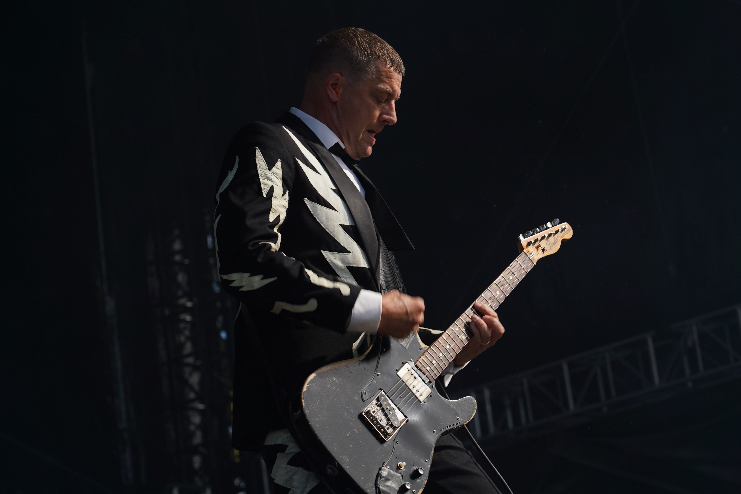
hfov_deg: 19.5
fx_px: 2161
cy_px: 247
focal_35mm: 105
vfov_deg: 13.0
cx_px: 370
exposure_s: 1/400
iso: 100
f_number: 7.1
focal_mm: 105
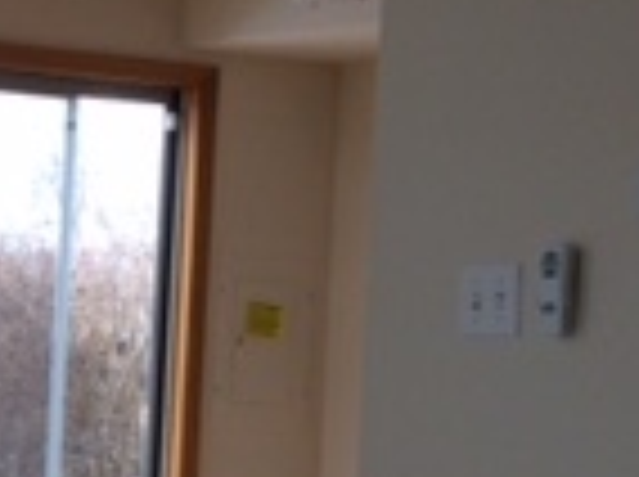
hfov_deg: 13.2
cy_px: 400
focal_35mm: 131
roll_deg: -1.6
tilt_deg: -1.2
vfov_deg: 11.2
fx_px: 2414
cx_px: -616
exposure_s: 1/120
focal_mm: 4.15
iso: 50
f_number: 2.2
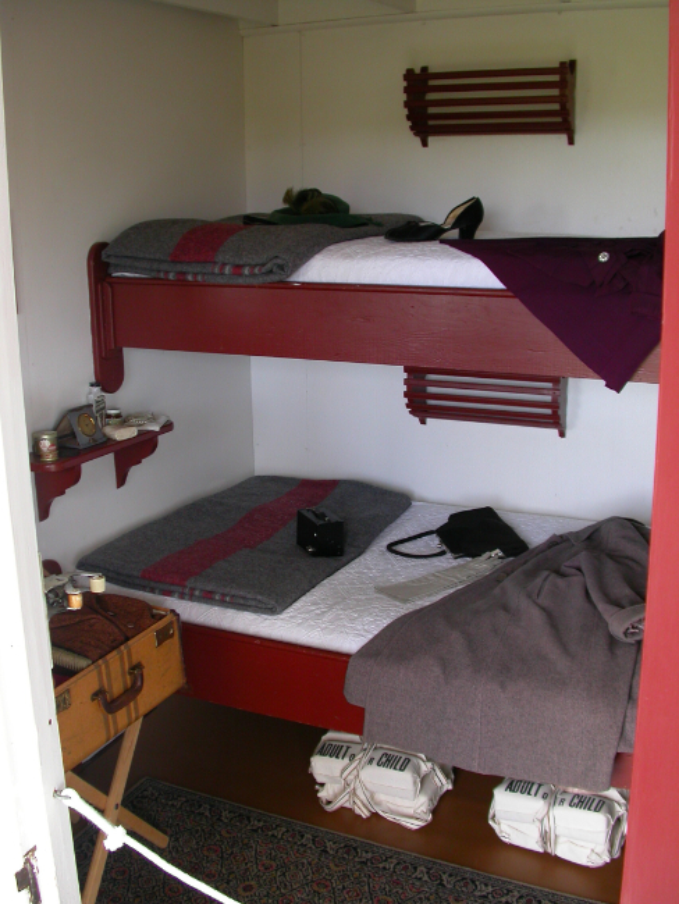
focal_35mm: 38
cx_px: 340
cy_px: 452
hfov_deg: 37.7
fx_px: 993
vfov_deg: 49.0
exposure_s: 1/48
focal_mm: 7.8
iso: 100
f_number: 3
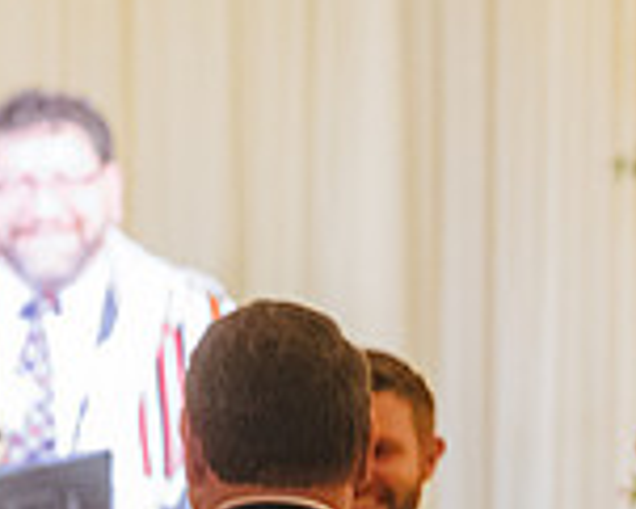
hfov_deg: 2.8
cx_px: 17
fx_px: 13241
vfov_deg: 2.2
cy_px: 599
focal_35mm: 703
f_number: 2.8
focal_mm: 195
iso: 7200
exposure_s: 1/125
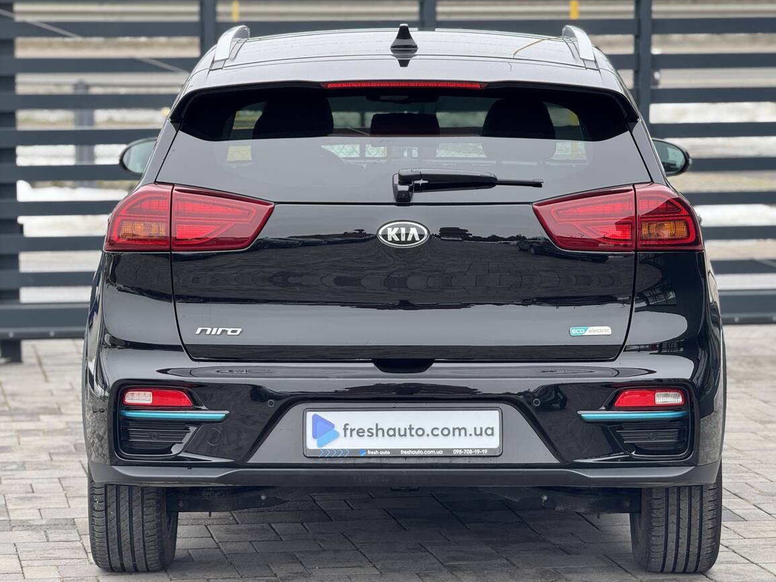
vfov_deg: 11.9
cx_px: 403
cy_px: 293
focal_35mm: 125
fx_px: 2802
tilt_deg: -6.4
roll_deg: -0.2
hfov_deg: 15.8
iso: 80
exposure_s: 1/99
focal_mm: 15.66
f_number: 2.8
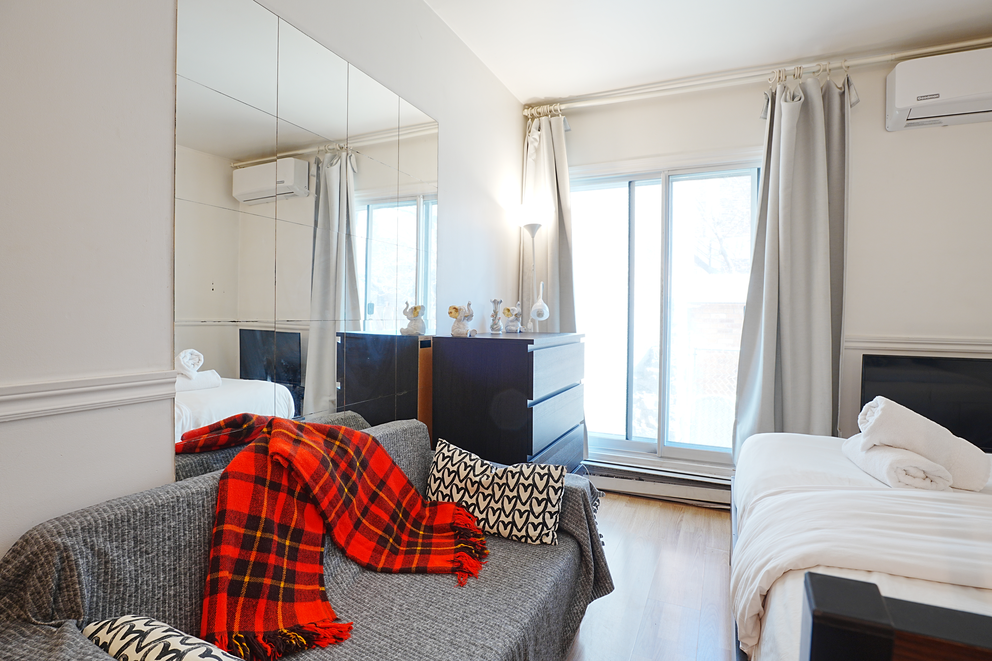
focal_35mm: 16
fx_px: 455
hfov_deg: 95.0
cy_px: 330
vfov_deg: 72.1
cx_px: 496
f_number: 8
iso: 100
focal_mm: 11
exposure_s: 1/2
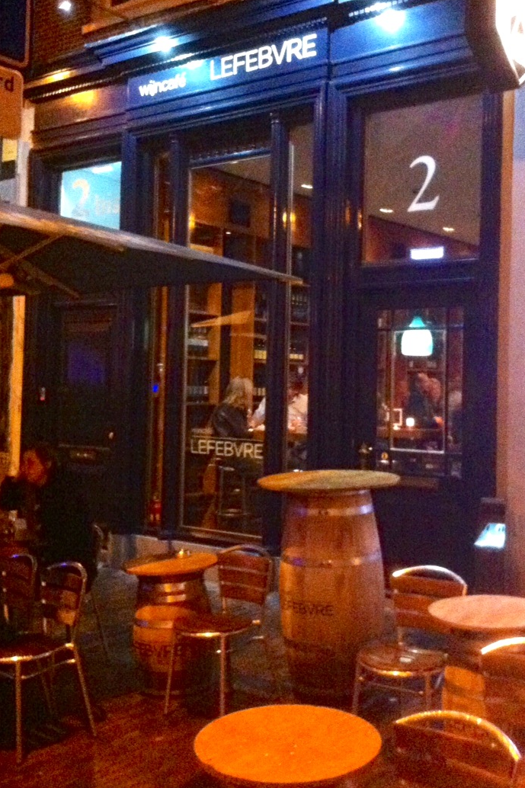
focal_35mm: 45
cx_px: 290
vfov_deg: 43.5
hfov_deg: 29.8
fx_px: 985
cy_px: 351
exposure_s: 1/15
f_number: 2.8
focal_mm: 3.85
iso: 1000
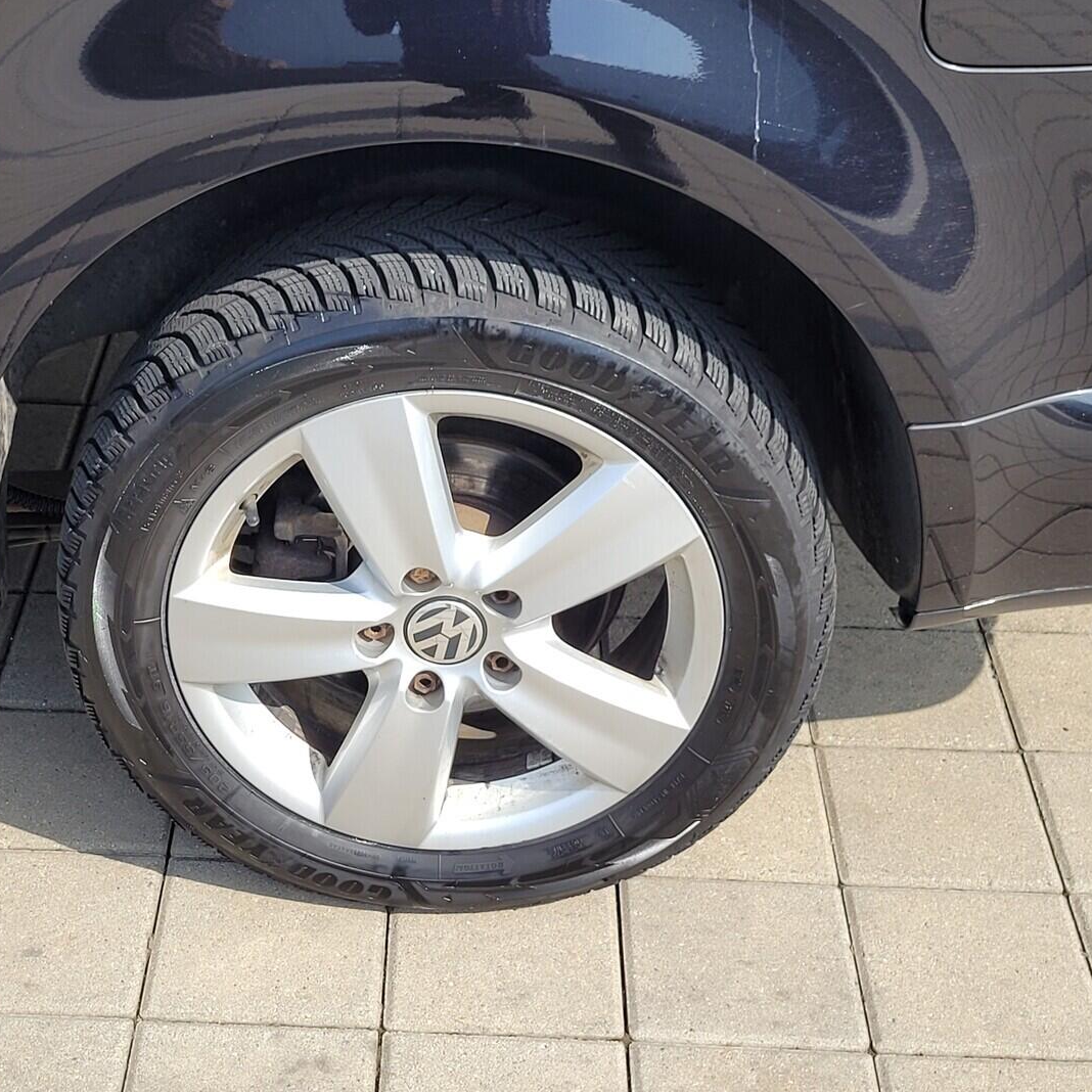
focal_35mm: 31
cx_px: 430
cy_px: 548
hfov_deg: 52.1
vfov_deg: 52.5
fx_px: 1106
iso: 40
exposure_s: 1/1245
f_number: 1.8
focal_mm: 5.4
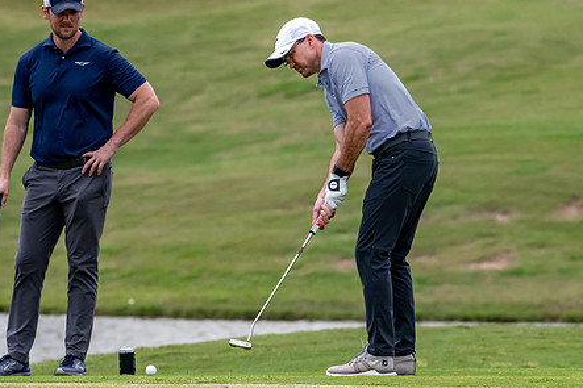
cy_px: 199
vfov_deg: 3.5
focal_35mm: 393
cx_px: 321
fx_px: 6362
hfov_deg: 5.2
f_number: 5.6
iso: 1400
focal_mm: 200
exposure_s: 1/2000
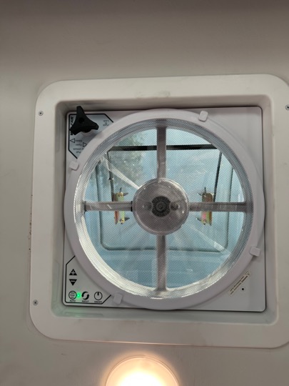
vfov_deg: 71.6
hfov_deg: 56.8
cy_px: 193
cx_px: 144
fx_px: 267
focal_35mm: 24
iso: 80
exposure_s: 1/337
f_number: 1.78
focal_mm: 6.86
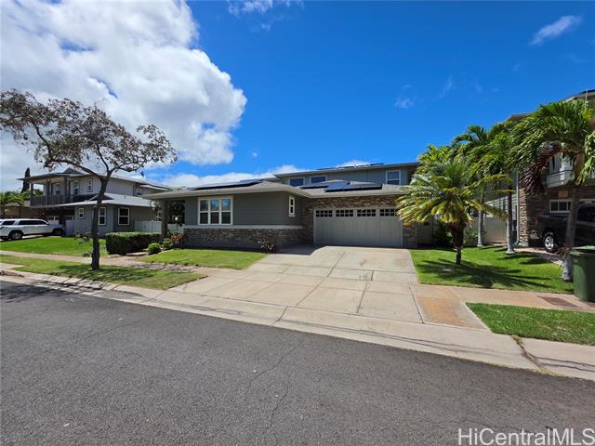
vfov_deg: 89.9
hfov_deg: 106.2
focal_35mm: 13
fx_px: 223
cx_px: 298
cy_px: 223
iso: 32
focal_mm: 2.2
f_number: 1.9
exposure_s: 1/3697
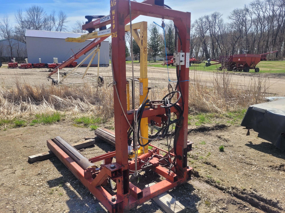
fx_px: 214
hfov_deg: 67.3
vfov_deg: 53.1
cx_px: 142
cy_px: 106
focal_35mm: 26
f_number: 1.8
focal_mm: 5.4
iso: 40
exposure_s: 1/1941
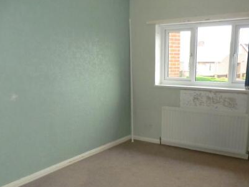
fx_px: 252
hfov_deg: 52.2
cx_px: 151
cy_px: 123
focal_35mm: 35
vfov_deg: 40.2
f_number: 3.2
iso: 400
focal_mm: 4.3
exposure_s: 1/60
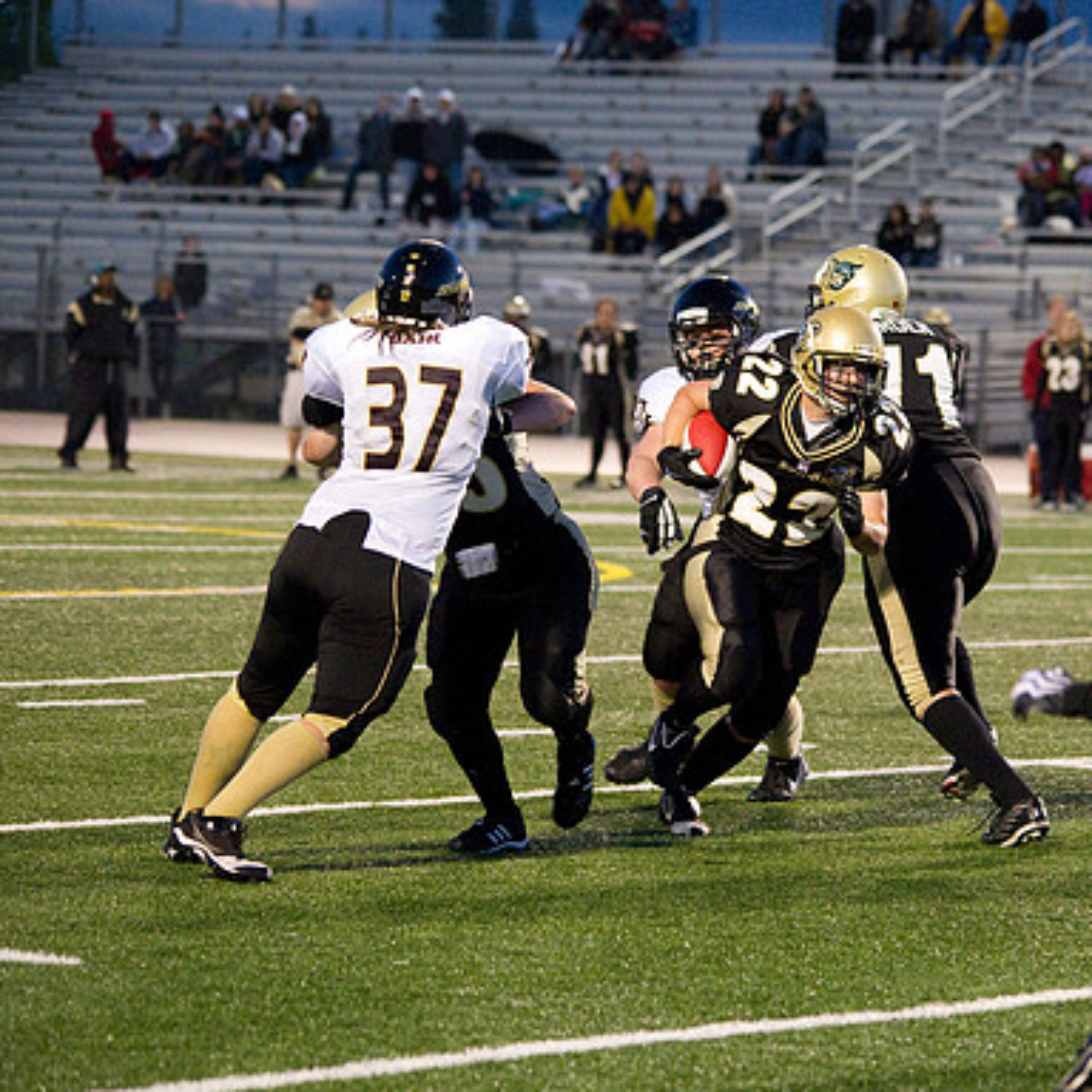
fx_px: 8708
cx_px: 674
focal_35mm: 244
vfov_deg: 7.2
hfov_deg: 7.2
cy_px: 546
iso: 12800
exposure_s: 1/800
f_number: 5.3
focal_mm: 190
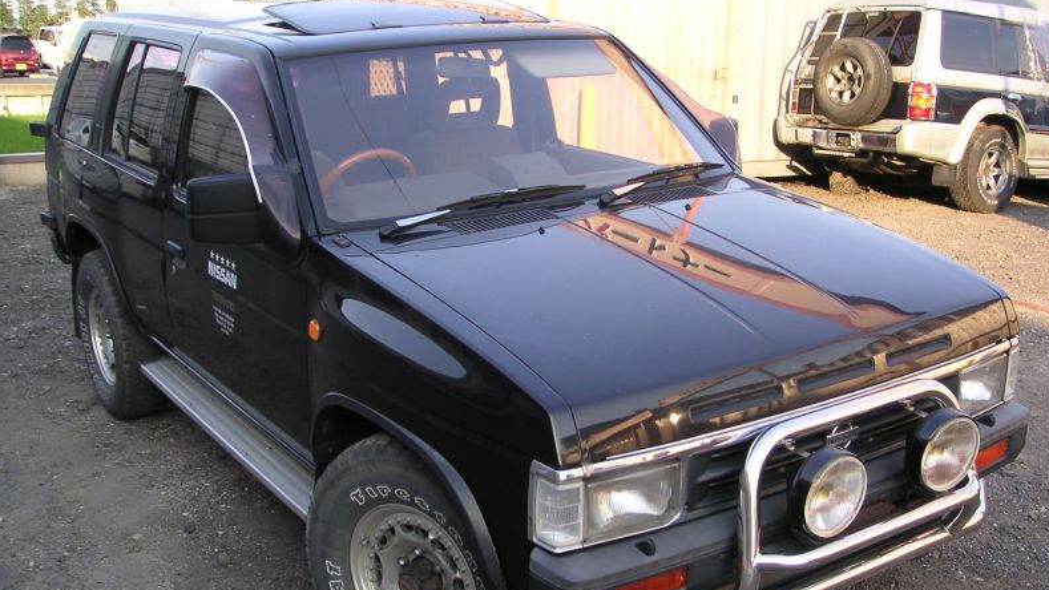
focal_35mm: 42
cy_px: 371
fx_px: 1168
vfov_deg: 28.2
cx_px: 530
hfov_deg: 48.4
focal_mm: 6
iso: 50
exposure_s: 1/90
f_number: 2.8
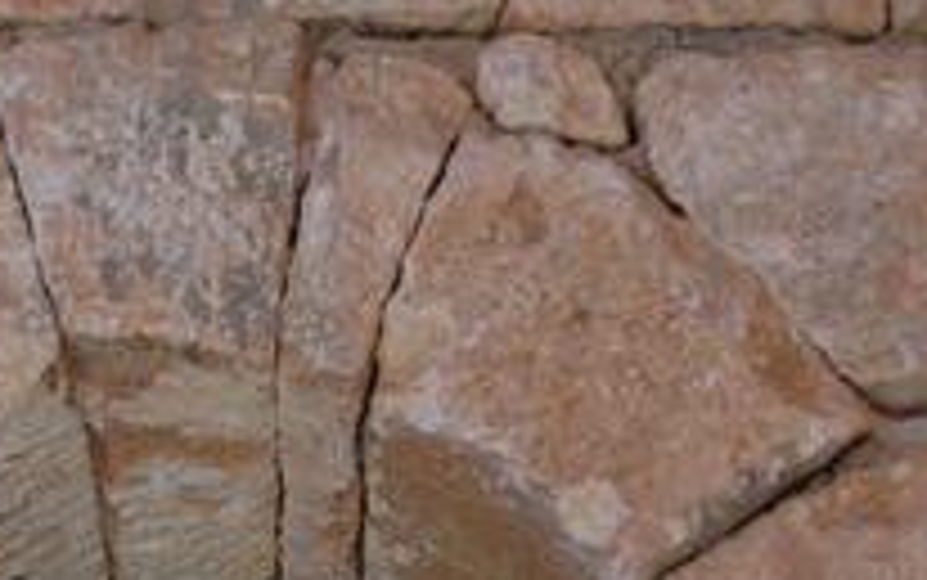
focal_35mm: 150
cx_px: 130
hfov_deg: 13.8
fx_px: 3792
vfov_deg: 8.7
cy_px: 611
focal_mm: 46
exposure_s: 1/60
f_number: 4.8
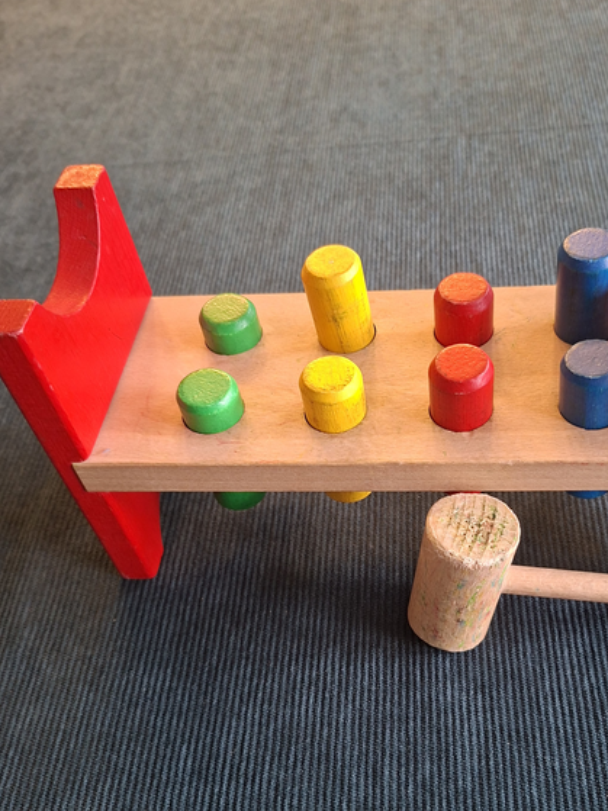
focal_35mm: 34
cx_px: 403
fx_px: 797
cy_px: 500
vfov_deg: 53.5
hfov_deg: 41.3
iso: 250
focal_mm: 5.54
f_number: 1.8
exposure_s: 1/50
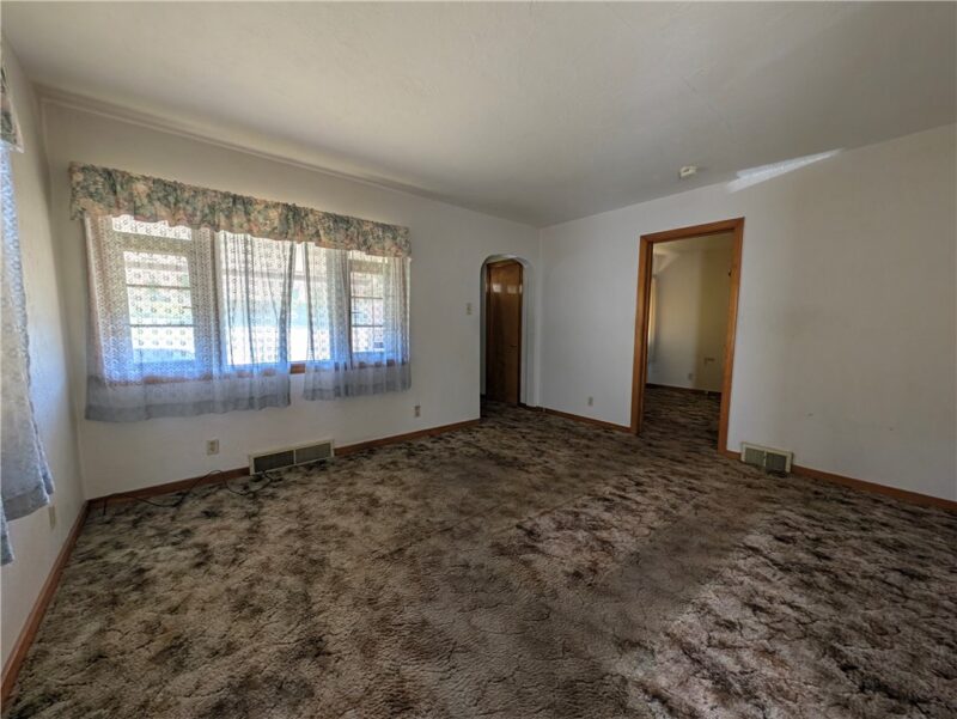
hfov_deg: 110.5
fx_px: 332
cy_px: 360
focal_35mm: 12
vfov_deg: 94.6
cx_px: 478
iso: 44
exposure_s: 1/94.5
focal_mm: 2.02
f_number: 1.7
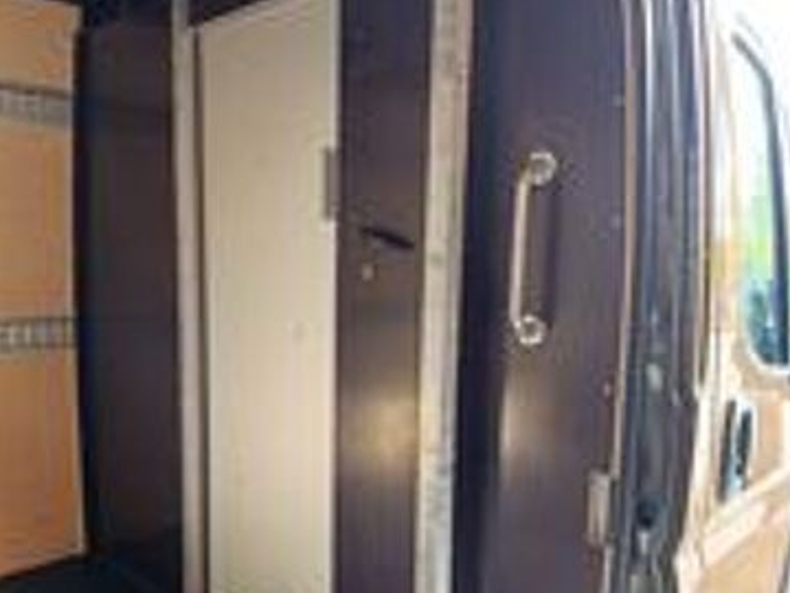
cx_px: 309
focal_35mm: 32
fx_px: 730
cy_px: 380
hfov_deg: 56.3
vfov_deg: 43.7
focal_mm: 5.24
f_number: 1.7
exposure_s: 1/100
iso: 374
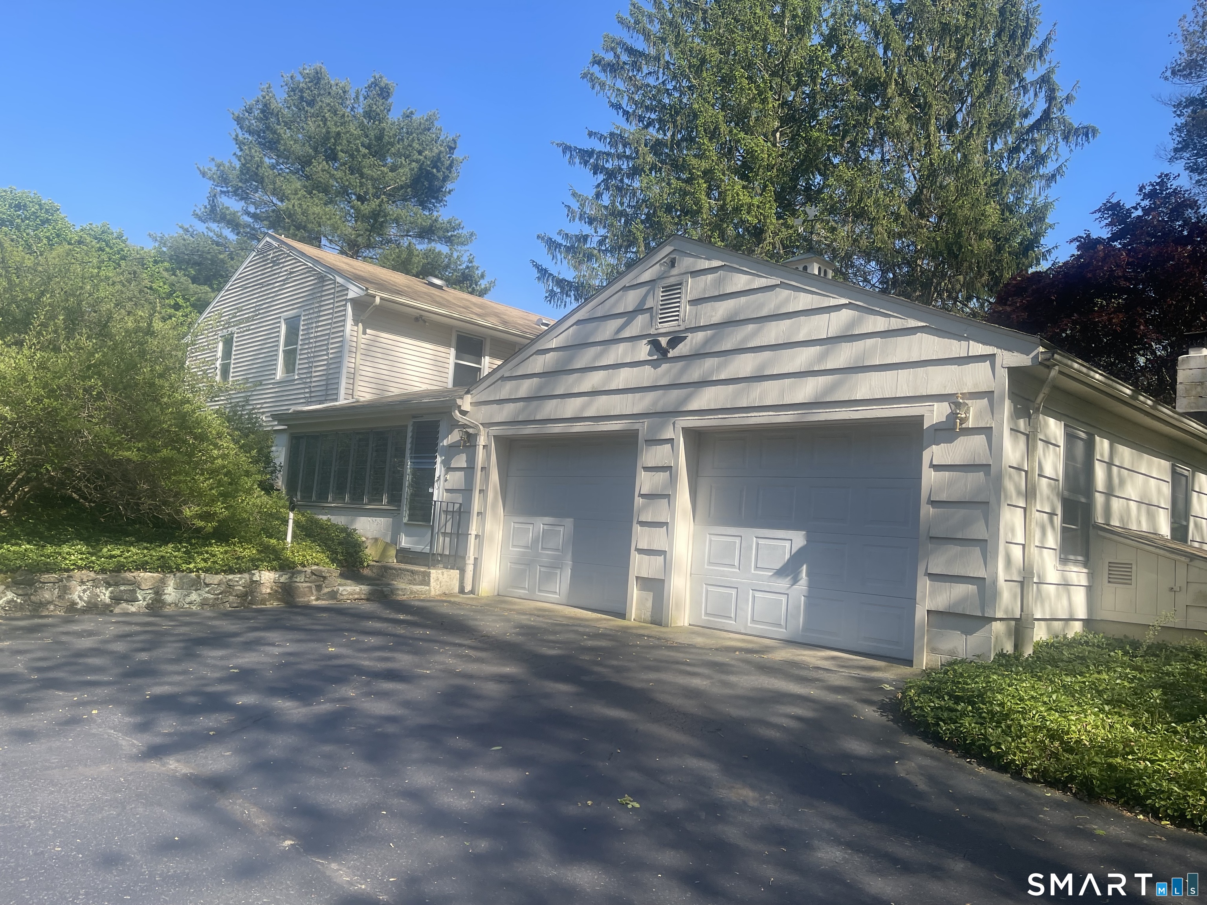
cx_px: 604
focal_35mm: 25
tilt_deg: +5.5
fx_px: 872
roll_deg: -4.0
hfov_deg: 69.4
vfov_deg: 54.9
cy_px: 452
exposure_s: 1/1715
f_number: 1.6
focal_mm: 5.1
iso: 32
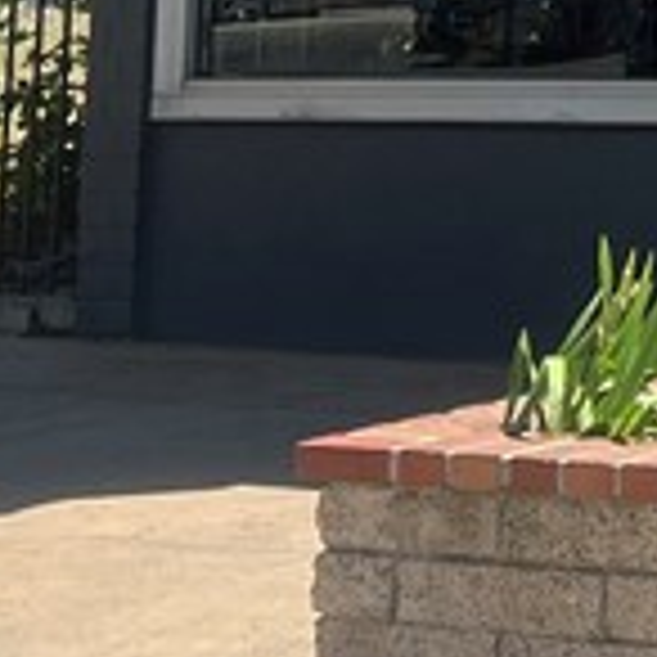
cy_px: -639
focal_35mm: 161
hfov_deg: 9.5
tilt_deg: +7.8
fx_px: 3457
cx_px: 1642
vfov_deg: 10.1
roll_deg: +0.9
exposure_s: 1/1838
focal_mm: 5.7
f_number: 1.5
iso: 50
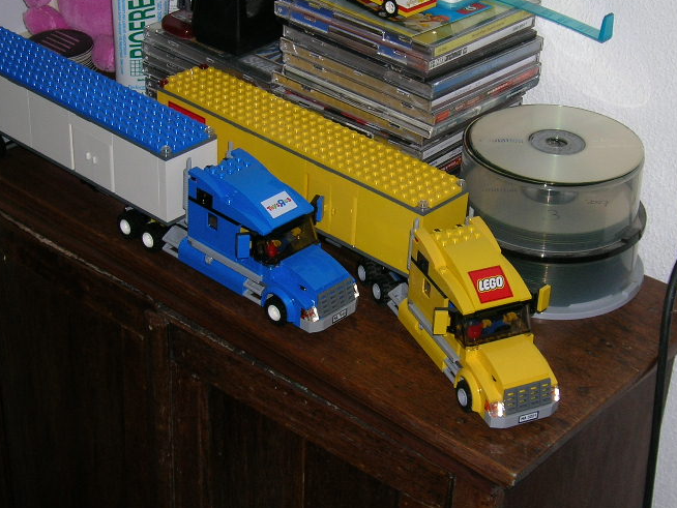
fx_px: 1409
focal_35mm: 72
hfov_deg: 27.0
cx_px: 390
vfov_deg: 20.4
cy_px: 216
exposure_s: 1/60.1
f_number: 3.2
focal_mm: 7.7
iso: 50
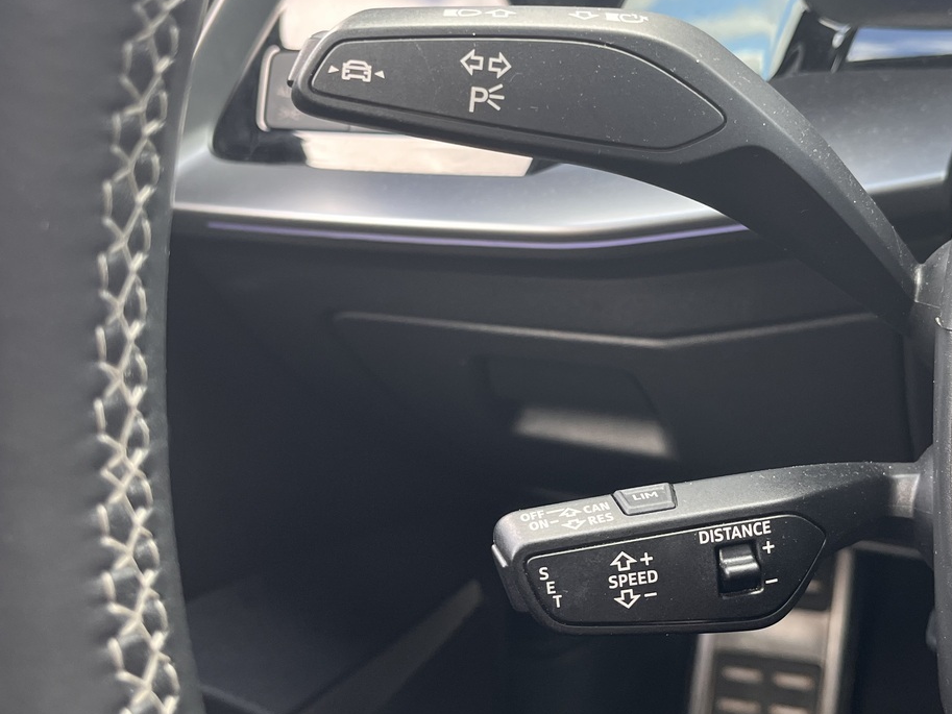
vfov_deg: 35.1
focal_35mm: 41
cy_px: 305
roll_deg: +4.6
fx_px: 1128
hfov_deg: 45.6
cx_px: 559
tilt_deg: -22.2
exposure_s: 1/119
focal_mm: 5.1
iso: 125
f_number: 1.6
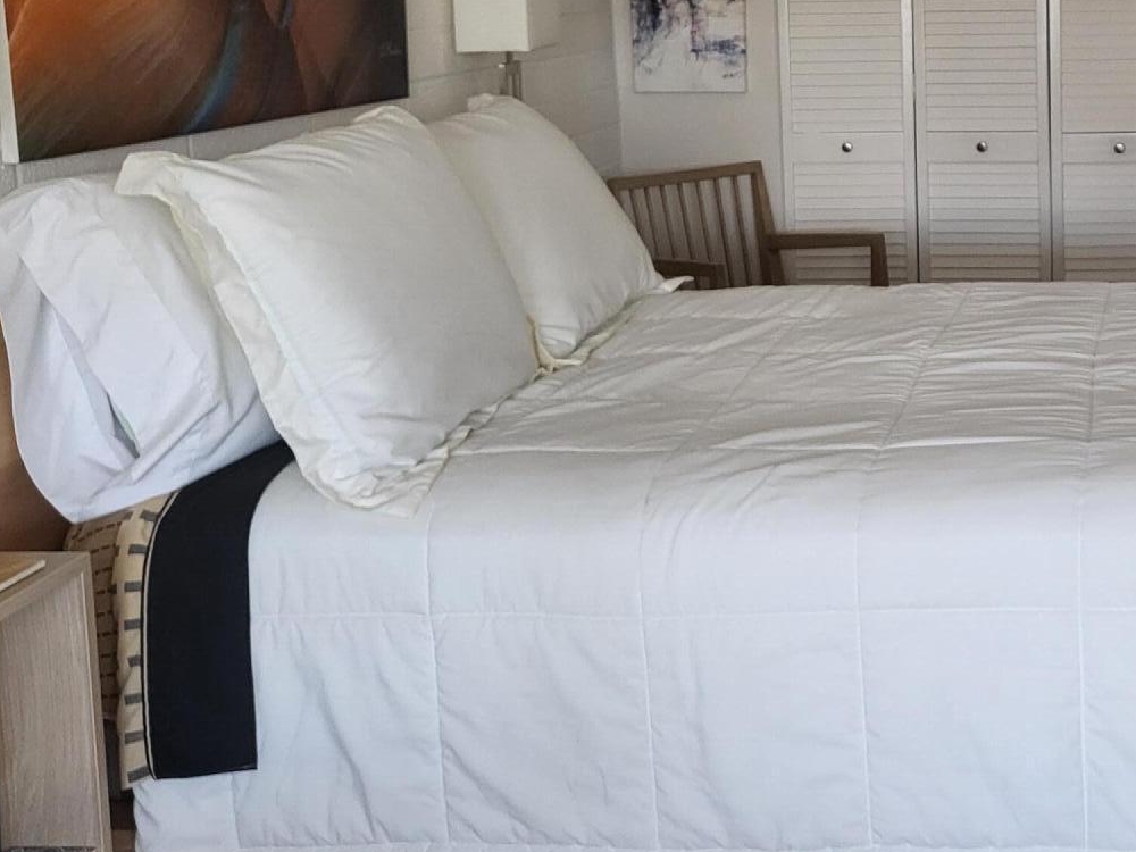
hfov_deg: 35.4
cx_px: 944
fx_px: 1706
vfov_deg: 27.6
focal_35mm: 52
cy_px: 192
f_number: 1.8
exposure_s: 1/120
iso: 200
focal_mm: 4.25
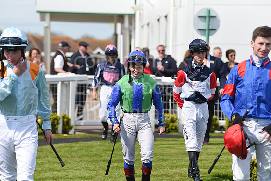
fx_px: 1280
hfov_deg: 12.1
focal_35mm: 170
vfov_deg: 8.1
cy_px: 90
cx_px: 136
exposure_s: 1/4000
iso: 500
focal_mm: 170
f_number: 5
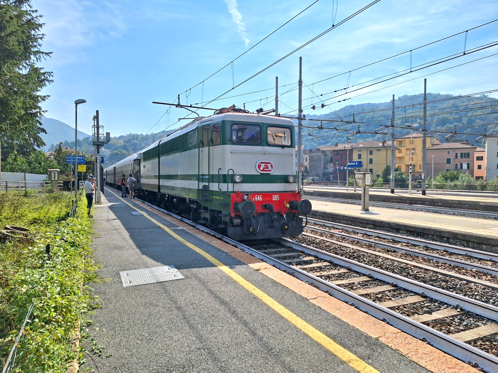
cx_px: 249
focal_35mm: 23
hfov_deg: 73.9
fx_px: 331
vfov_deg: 58.9
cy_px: 186
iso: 40
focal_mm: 5.54
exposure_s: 1/1393
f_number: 1.8
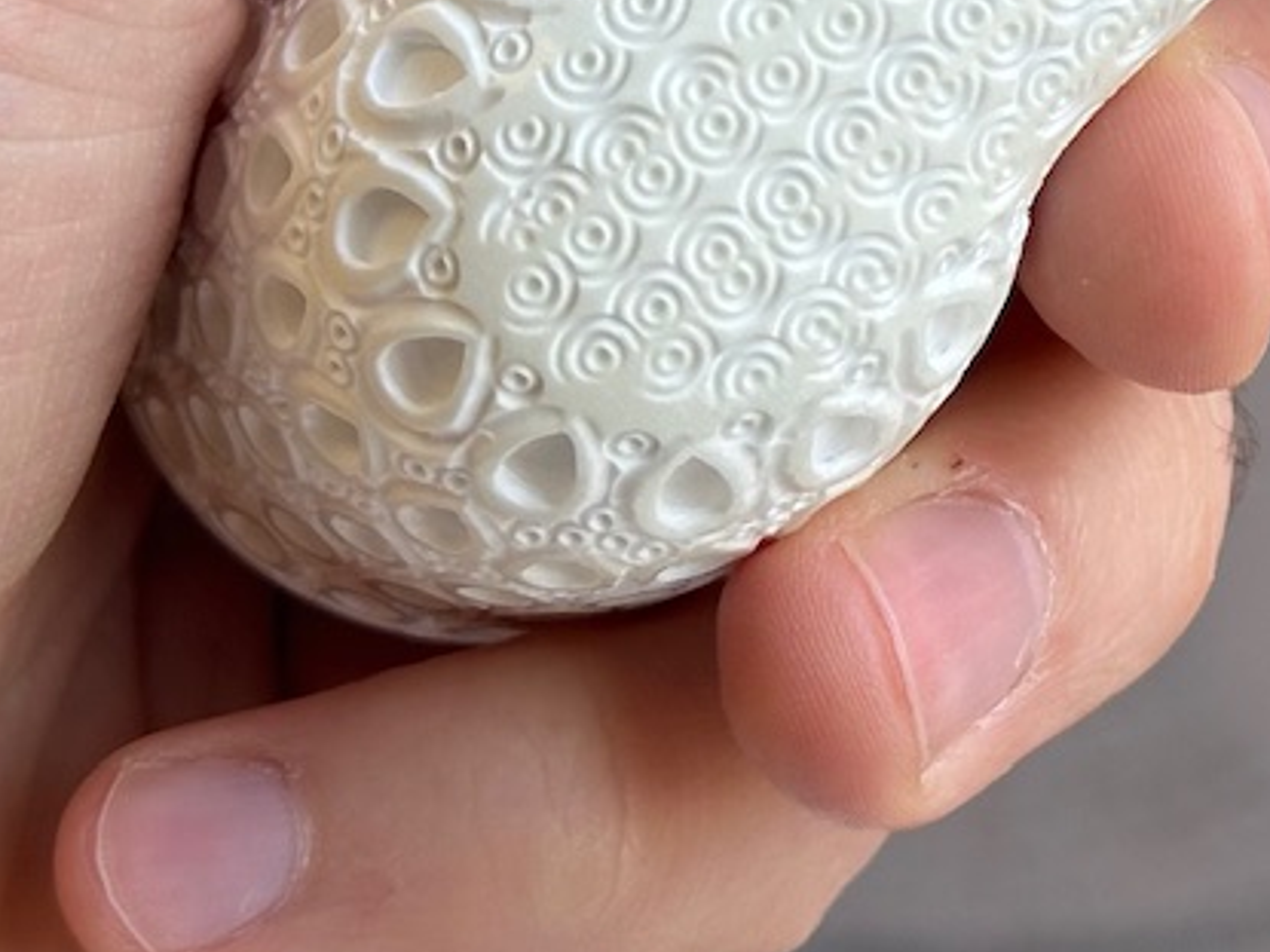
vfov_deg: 9.7
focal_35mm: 148
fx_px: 5428
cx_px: 1579
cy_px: -490
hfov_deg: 13.0
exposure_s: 1/393
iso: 64
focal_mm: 6.86
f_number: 1.78
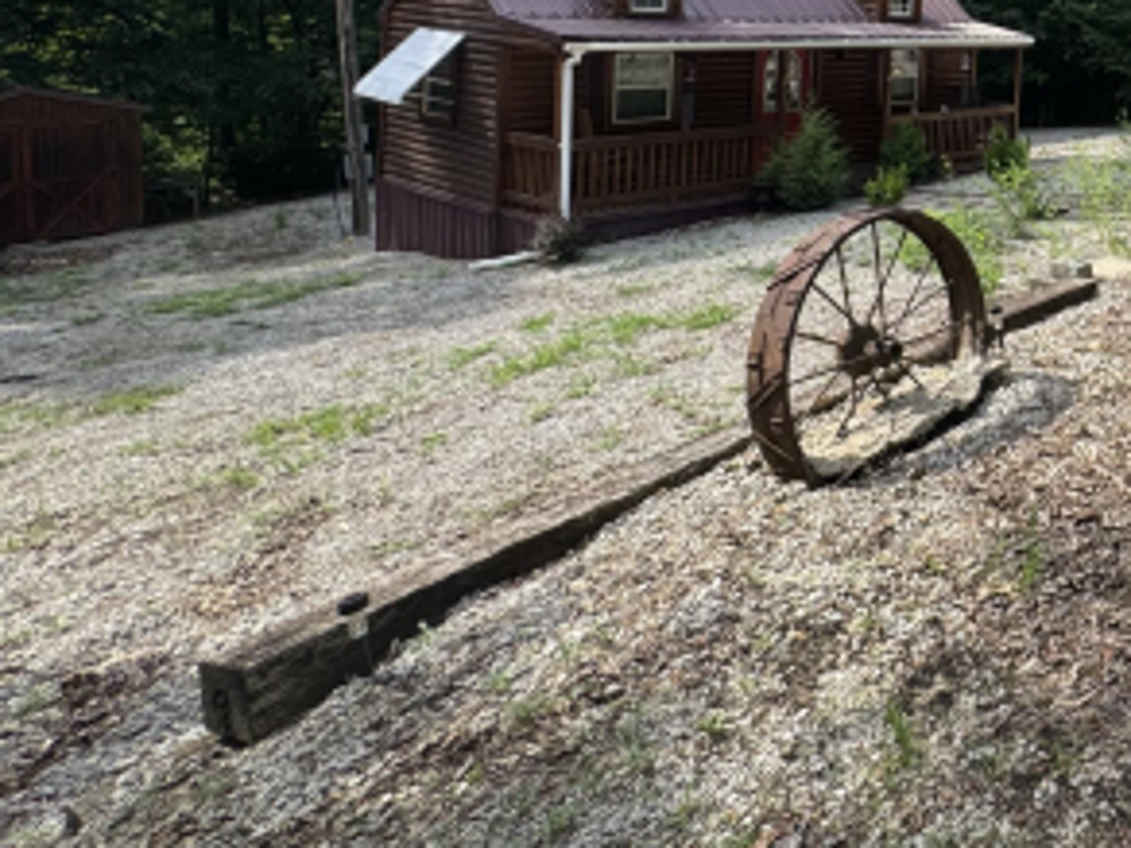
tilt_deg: -1.1
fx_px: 1046
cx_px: 1272
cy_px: 27
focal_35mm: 32
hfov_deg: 42.9
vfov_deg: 39.6
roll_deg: -2.6
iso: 40
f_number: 2.2
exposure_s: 1/713
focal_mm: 2.22
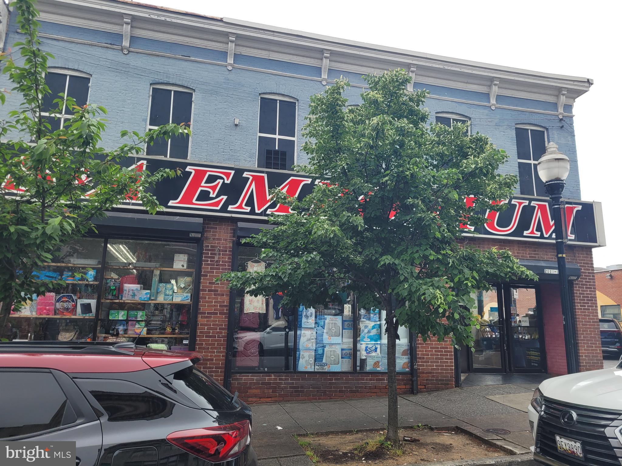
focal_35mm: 26
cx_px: 311
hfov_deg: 67.3
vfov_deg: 53.1
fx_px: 467
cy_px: 233
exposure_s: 1/598
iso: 40
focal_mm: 5.4
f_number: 1.8
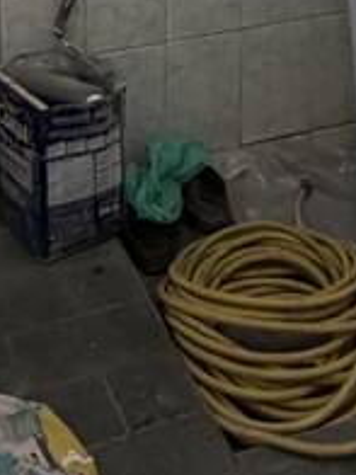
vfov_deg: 19.9
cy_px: -332
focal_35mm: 77
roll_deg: +0.2
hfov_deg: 19.1
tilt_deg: -2.4
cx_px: 157
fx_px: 1056
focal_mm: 2.22
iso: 200
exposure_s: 1/60
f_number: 2.2
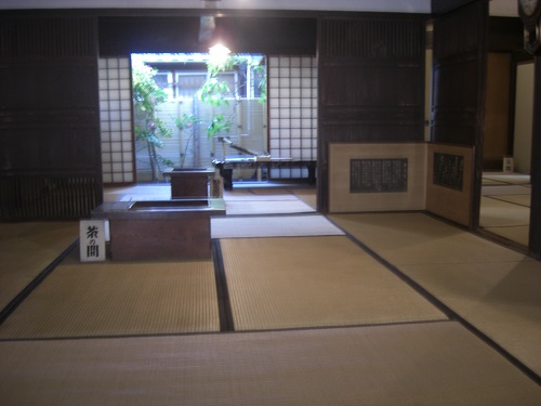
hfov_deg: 49.0
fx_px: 594
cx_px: 270
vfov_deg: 37.7
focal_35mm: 38
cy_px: 203
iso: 200
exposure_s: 1/6
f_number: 2.8
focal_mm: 7.9
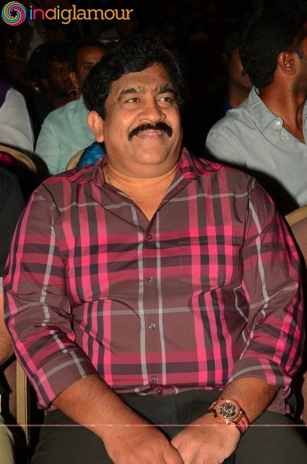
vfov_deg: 27.0
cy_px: 232
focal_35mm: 75
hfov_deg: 18.1
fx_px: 964
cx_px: 154
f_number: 9
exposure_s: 1/160
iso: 160
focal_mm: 50
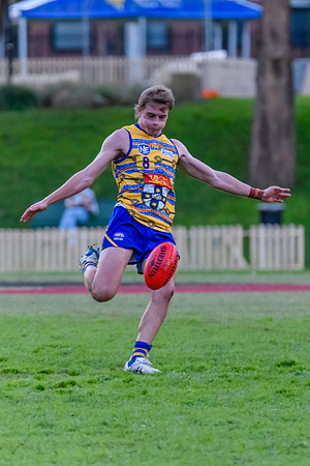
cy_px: 239
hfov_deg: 2.1
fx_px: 8351
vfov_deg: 3.2
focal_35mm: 647
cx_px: 229
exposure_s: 1/1600
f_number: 6
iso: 10000
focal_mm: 420
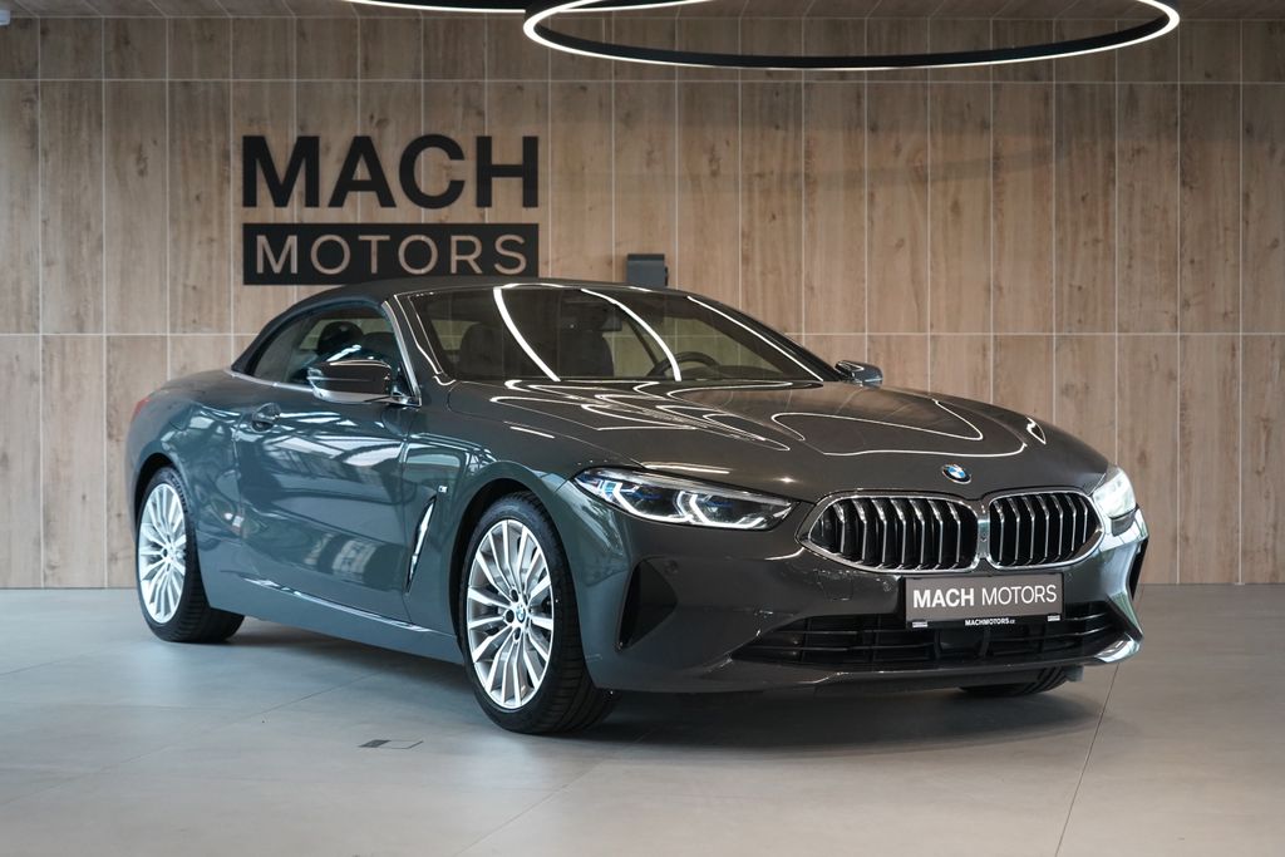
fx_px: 2392
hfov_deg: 30.1
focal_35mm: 67
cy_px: 428
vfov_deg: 20.3
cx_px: 642
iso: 3200
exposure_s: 1/160
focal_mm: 67
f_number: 5.6
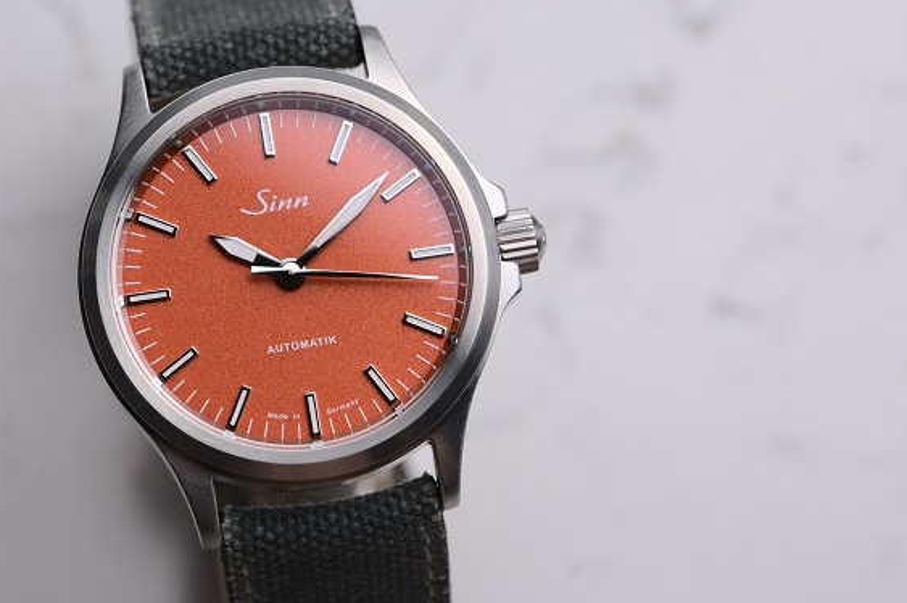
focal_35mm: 128
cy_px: 337
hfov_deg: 16.0
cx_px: 277
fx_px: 3221
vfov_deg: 10.7
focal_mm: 90
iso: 2500
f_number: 6.3
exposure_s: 1/160
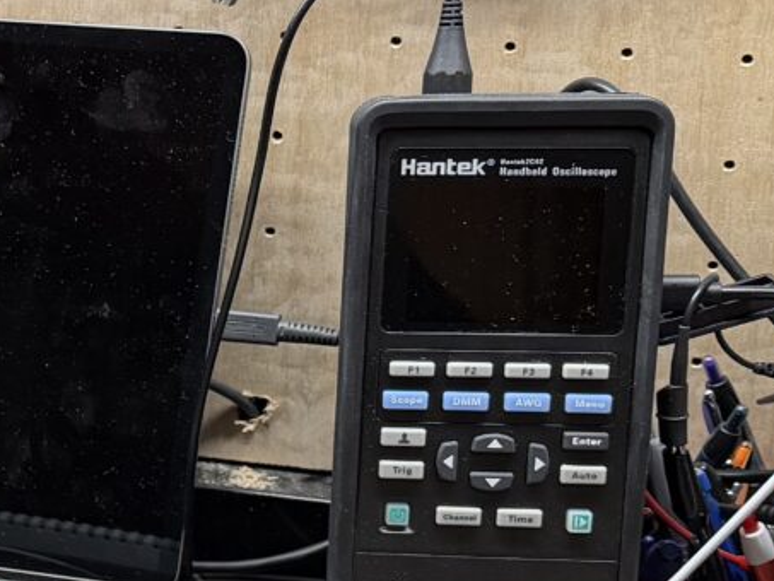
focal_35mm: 99
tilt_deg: -28.5
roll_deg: +3.3
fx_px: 2214
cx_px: -309
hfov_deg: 18.1
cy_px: 457
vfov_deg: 14.9
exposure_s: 1/76
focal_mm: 6.76
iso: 200
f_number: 1.78
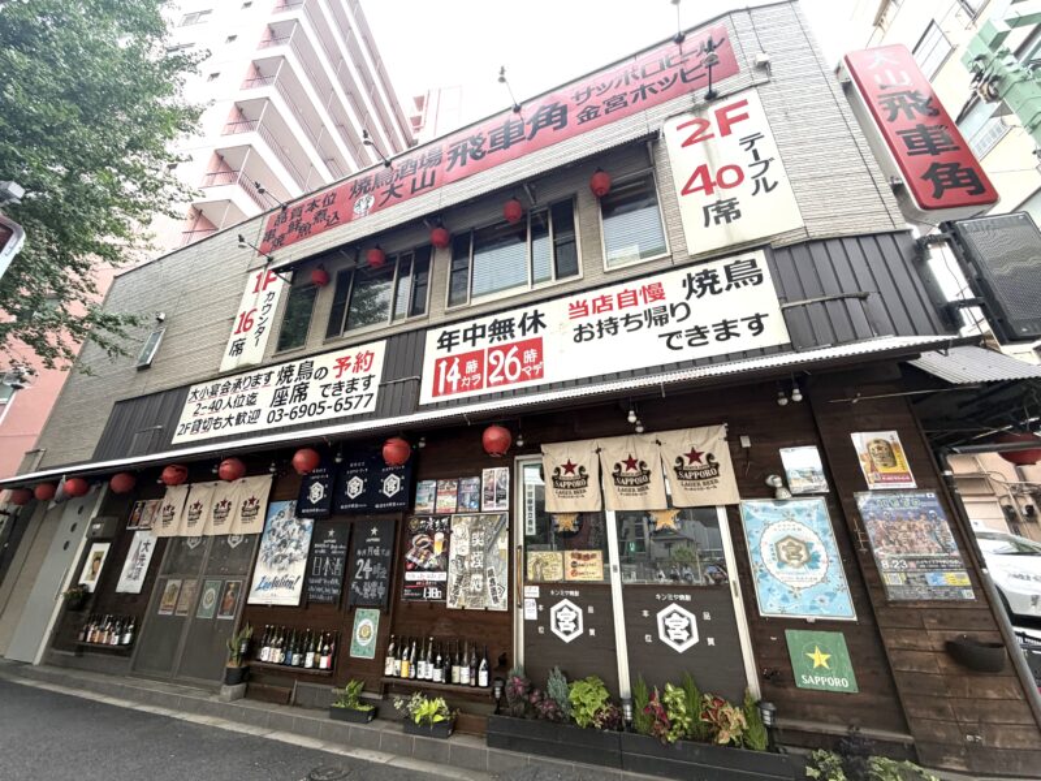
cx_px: 520
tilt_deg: +23.5
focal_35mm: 14
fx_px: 421
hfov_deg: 102.1
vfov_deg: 85.7
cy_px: 390
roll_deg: +0.9
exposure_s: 1/121
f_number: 2.2
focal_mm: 2.22
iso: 160
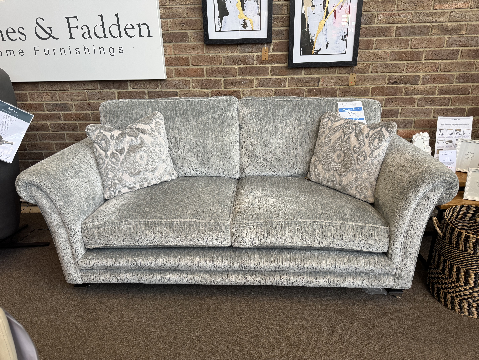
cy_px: 180
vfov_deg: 56.8
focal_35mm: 24
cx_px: 240
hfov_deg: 71.6
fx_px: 332
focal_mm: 6.76
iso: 125
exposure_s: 1/121
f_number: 1.78
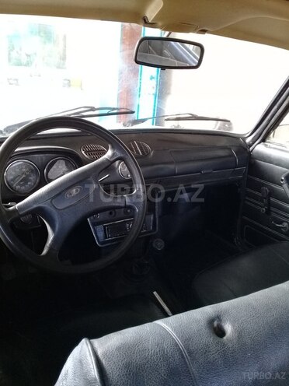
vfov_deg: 58.4
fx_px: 345
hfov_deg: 45.4
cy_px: 193
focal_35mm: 31
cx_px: 144
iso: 160
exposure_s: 1/33
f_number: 2.2
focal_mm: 3.3
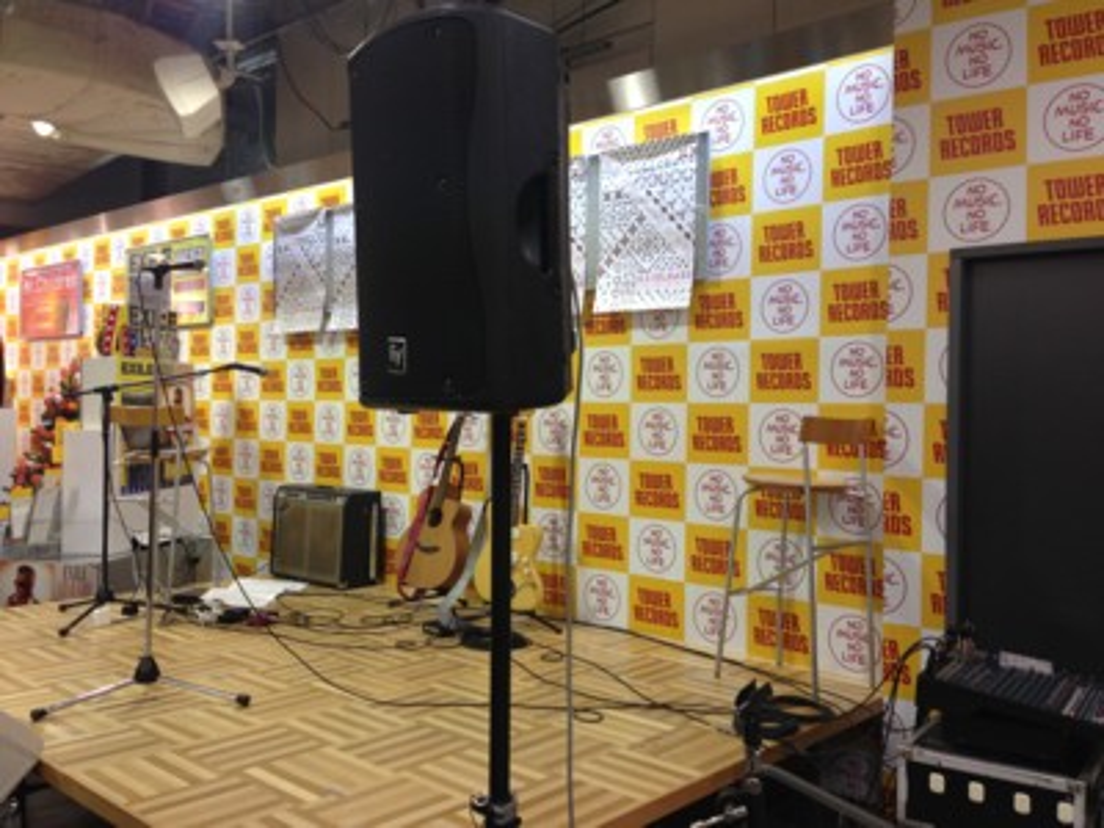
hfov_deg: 55.4
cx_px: 552
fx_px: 1052
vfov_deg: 42.9
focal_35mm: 33
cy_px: 414
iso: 50
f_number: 2.4
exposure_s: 1/40
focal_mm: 4.13
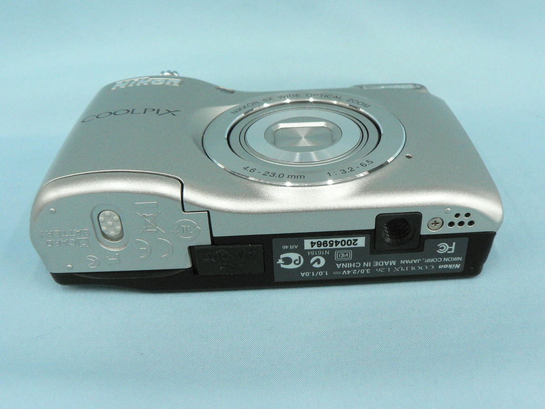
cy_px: 204
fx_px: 567
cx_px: 272
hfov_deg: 51.4
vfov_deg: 39.7
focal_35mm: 36
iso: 400
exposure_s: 1/80
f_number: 4.5
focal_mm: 6
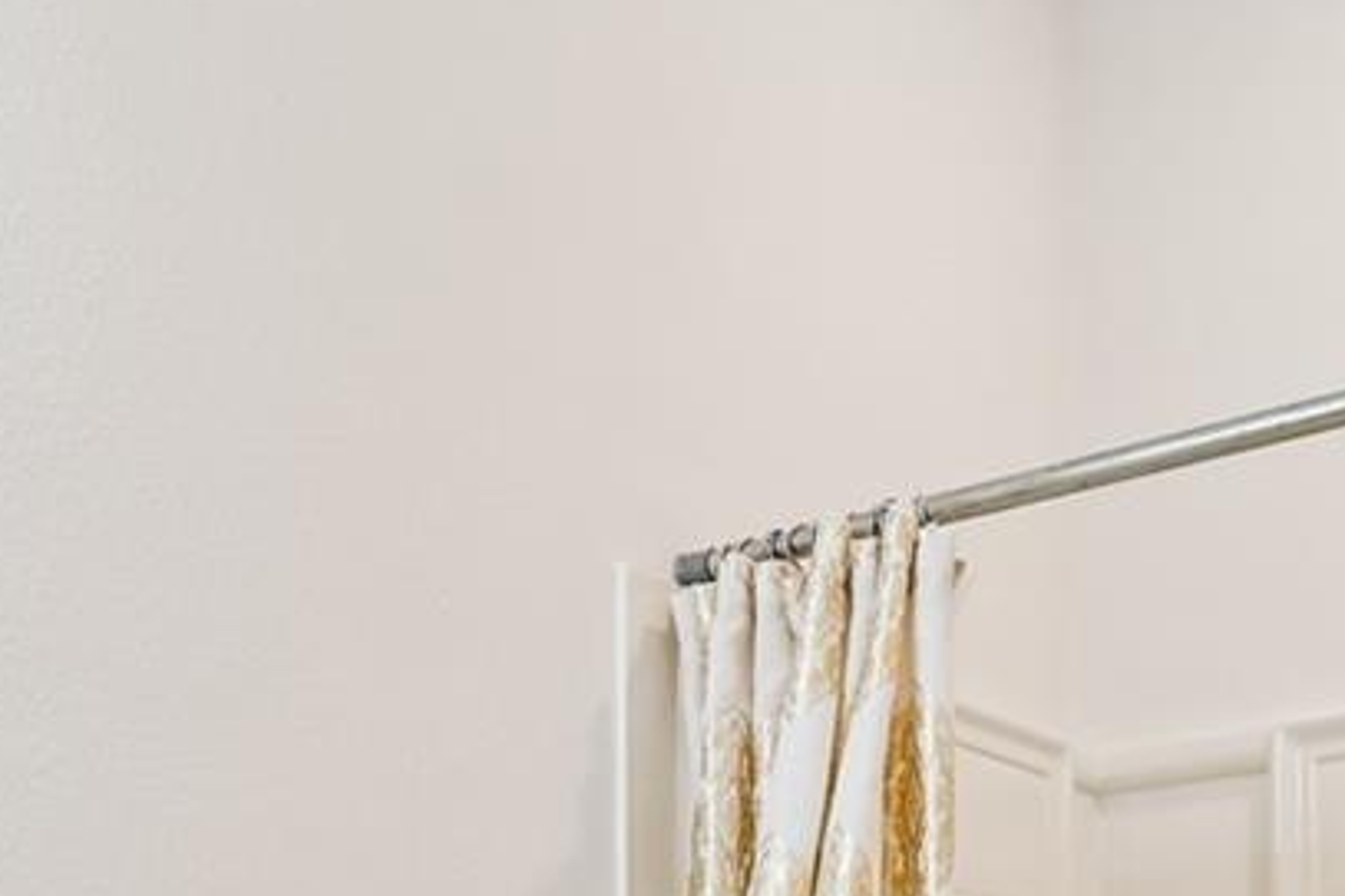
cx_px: 506
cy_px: 1213
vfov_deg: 20.6
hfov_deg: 33.8
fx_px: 2203
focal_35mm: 59
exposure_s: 1/13
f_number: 8
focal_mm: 10
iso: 100
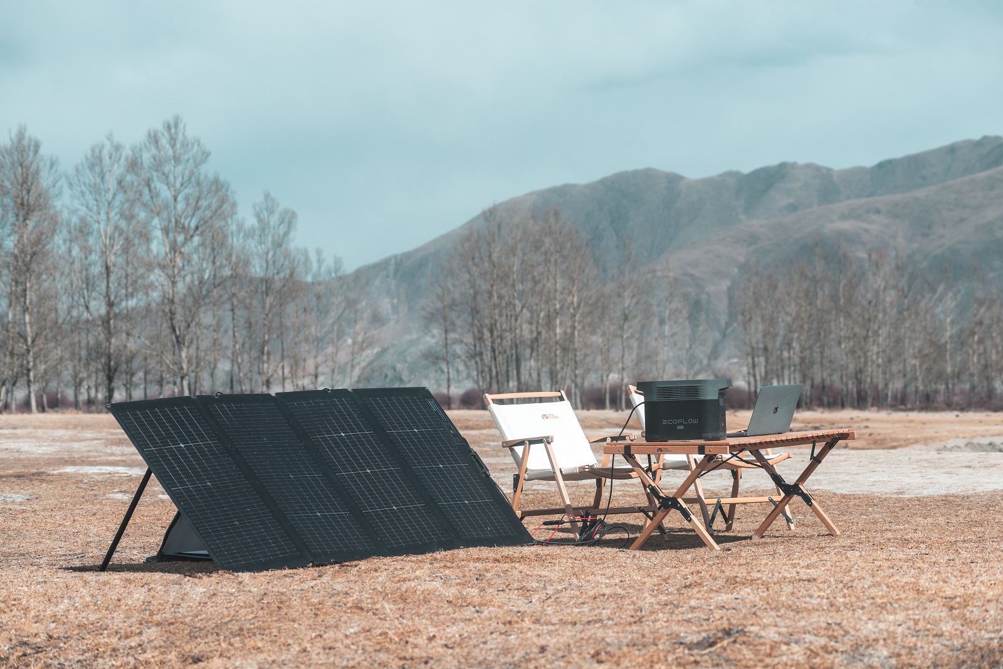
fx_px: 2925
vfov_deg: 13.0
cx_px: 502
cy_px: 334
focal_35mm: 105
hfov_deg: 19.5
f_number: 8
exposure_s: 1/320
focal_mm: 105
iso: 100
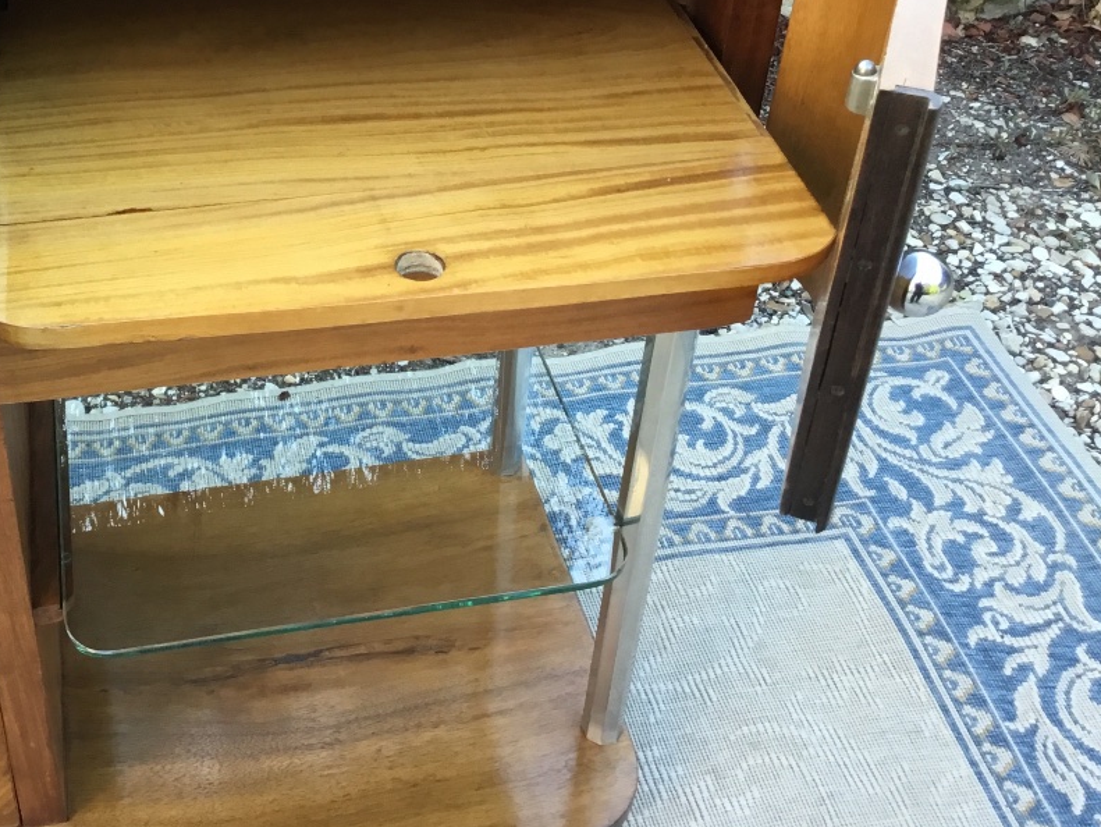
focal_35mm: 47
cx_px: 294
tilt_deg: -33.3
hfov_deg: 39.5
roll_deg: +0.3
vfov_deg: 30.5
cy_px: 230
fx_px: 1496
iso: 32
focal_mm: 3.3
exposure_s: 1/33
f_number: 2.4
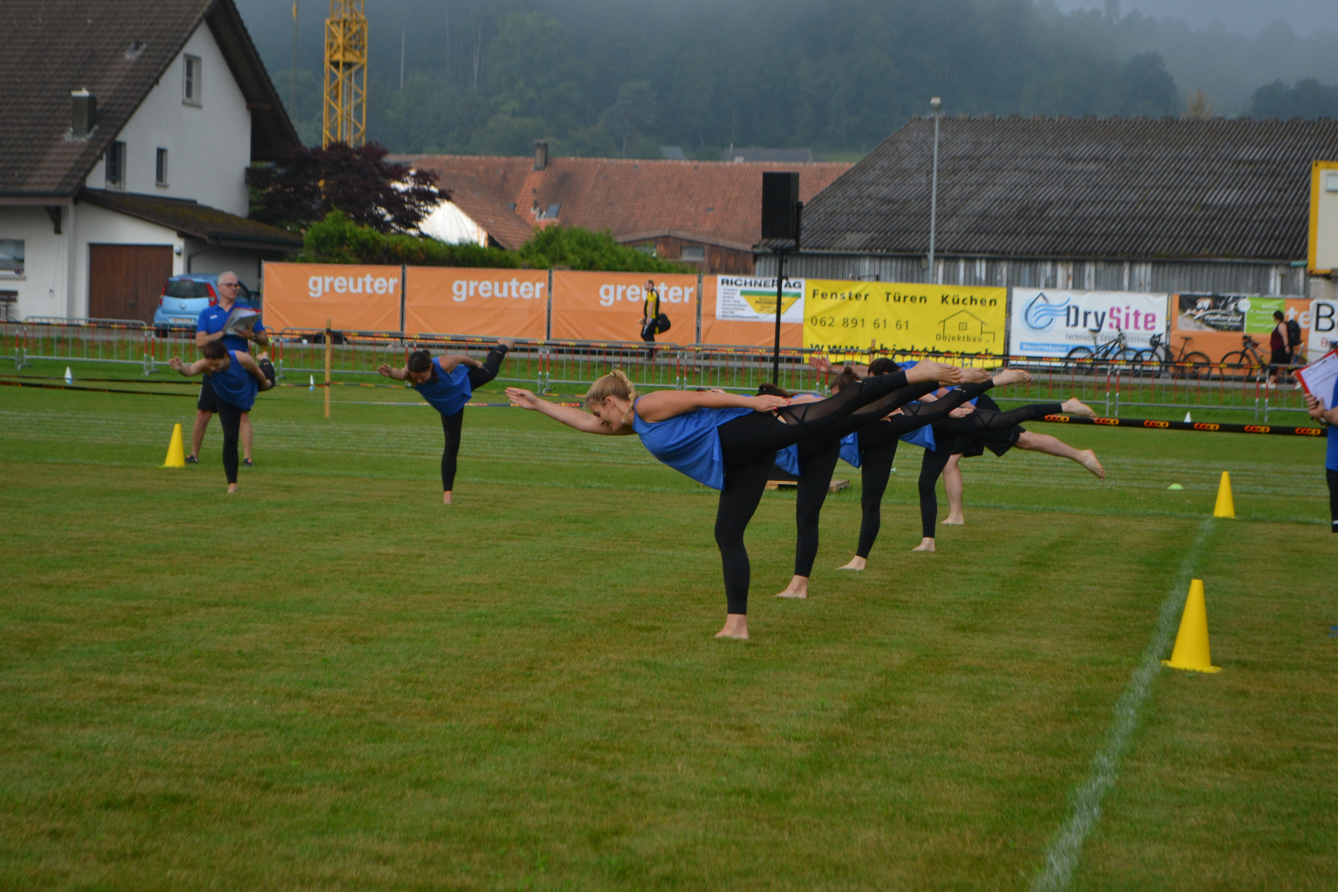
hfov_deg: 24.6
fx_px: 3066
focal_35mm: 82
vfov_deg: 16.6
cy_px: 446
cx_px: 669
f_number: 5.6
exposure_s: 1/1600
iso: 400
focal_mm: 55
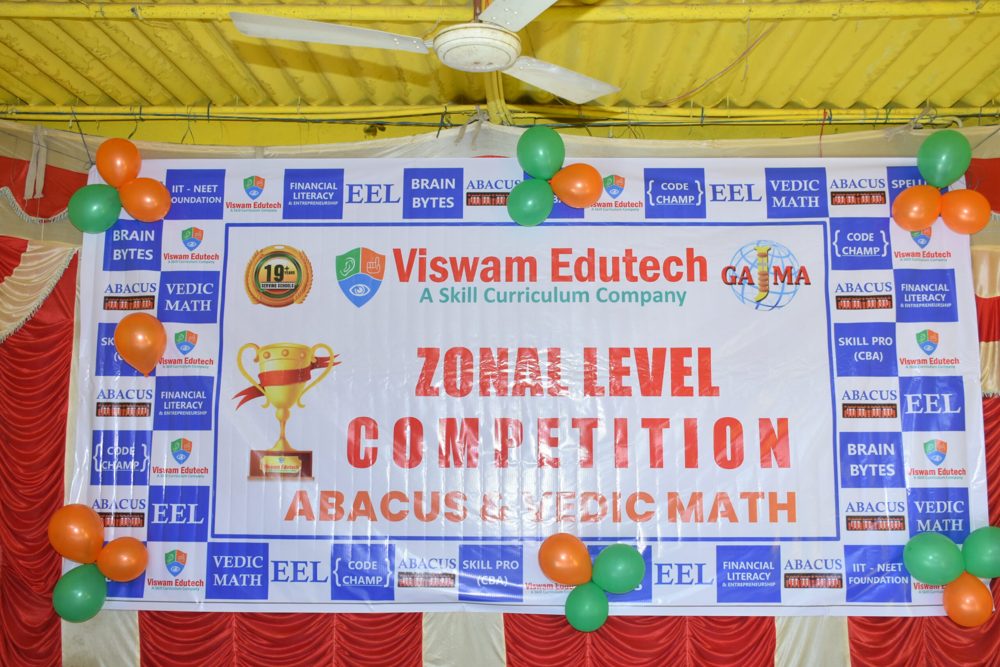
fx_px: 1000
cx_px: 500
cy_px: 334
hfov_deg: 53.1
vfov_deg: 36.9
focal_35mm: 36
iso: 320
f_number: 5.6
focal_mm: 24
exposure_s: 1/200
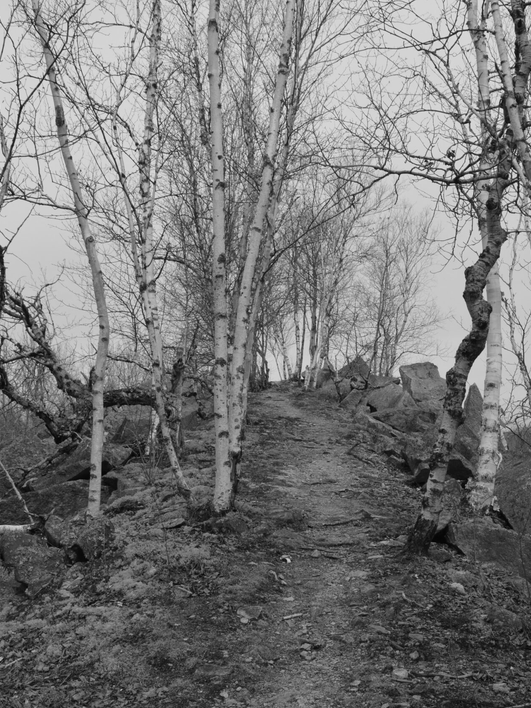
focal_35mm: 48
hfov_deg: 30.1
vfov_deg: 39.7
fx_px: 982
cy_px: 356
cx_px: 333
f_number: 9
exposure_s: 1/320
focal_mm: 22
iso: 100
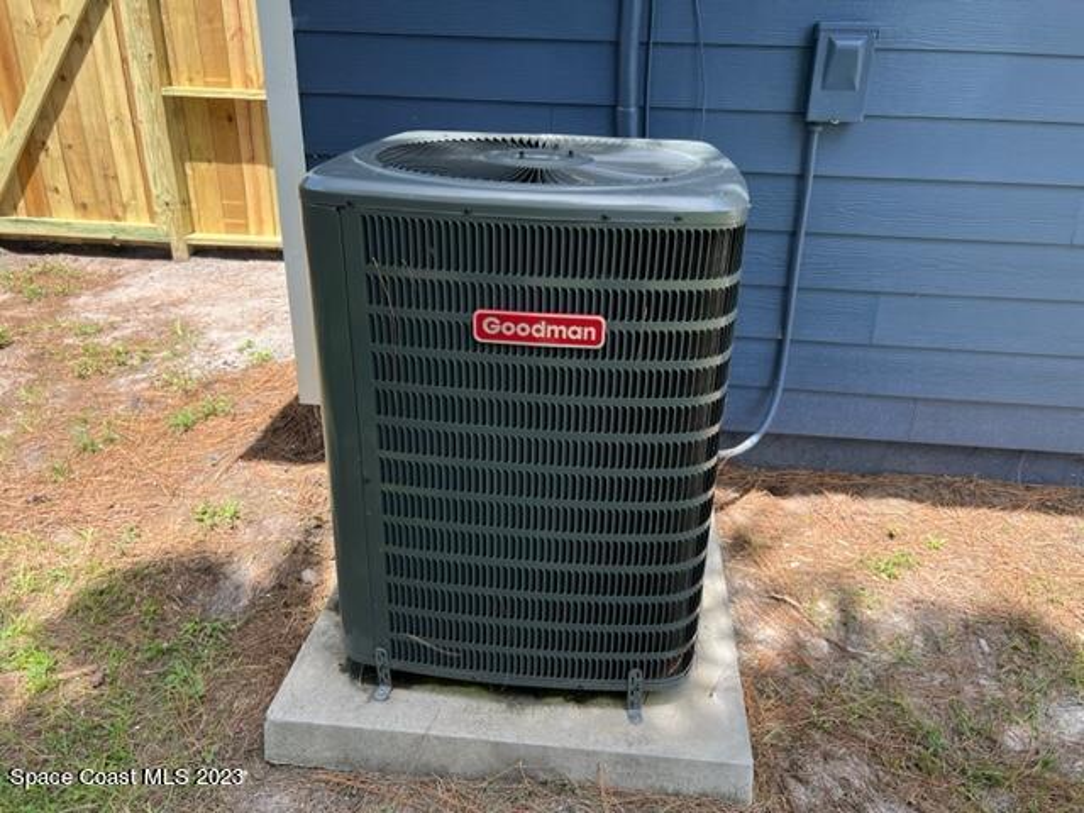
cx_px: 542
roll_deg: -0.8
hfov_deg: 67.3
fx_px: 814
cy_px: 406
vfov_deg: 53.1
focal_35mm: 26
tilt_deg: -24.8
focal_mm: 5.7
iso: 50
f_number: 1.5
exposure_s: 1/775
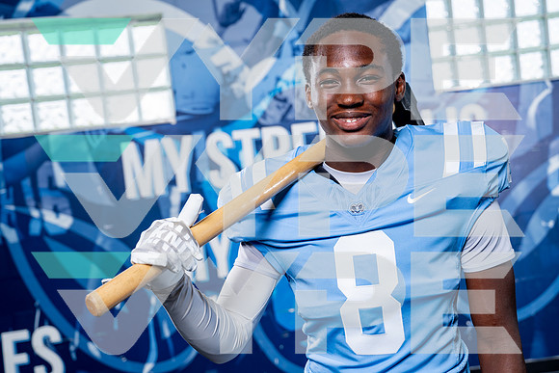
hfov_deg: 39.7
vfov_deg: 27.1
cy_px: 186
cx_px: 280
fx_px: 774
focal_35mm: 50
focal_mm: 48
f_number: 4
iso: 100
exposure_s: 1/250
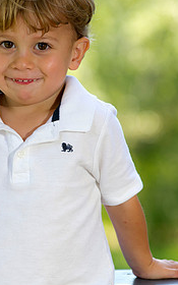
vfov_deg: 7.3
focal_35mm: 286
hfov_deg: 4.6
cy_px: 144
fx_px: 2220
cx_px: 41
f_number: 4
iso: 320
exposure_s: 1/250
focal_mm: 175
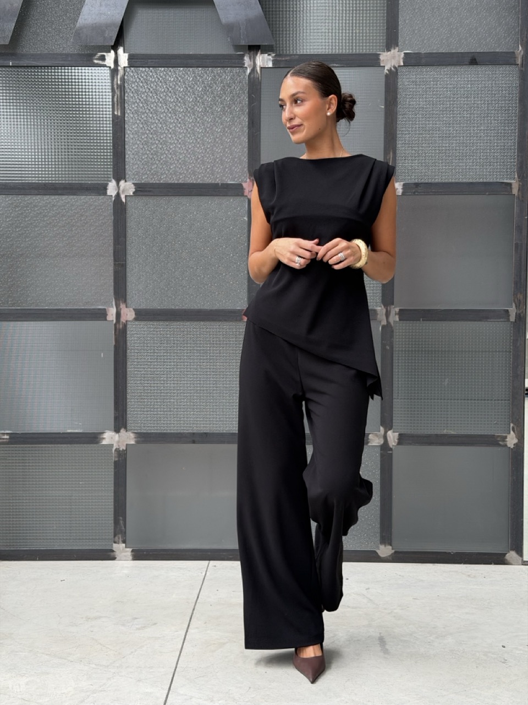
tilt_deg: -2.4
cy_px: 352
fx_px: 976
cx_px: 264
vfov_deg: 39.7
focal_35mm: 48
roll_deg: +0.2
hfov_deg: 30.3
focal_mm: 6.76
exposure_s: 1/67
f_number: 1.78
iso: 100
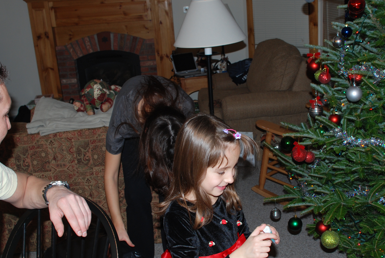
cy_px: 147
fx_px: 514
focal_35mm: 48
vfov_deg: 28.1
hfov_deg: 41.0
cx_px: 214
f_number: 5.6
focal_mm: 22
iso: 200
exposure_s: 1/60
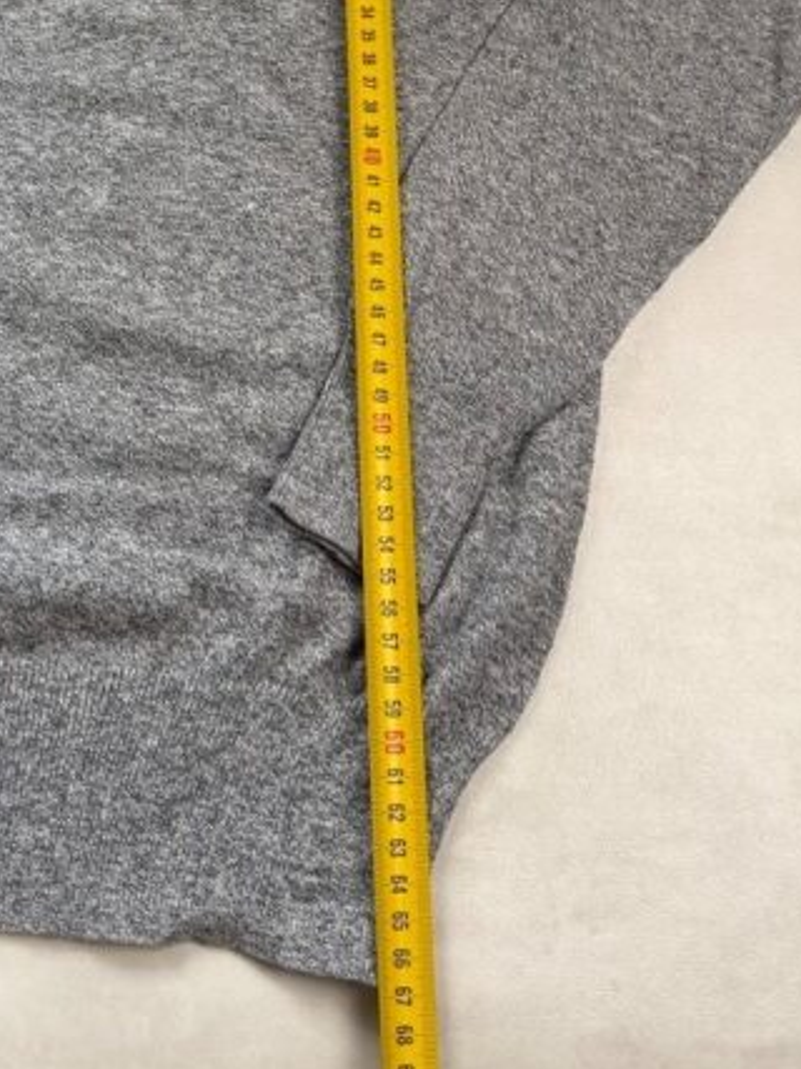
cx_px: 245
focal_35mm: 45
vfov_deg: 39.9
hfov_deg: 31.8
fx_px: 1389
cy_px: 175
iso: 64
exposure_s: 1/121
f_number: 1.78
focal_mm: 6.76
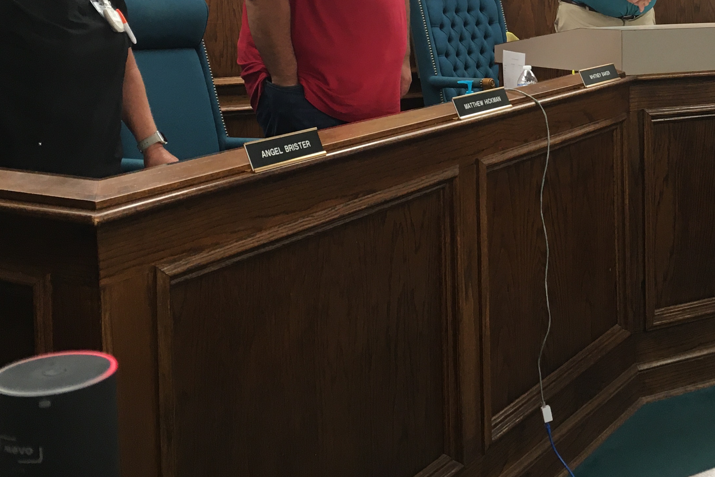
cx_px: 557
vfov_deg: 23.5
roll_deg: -0.6
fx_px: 1112
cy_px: 41
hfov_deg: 34.7
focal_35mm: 56
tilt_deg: -3.8
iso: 64
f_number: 2.2
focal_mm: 4.15
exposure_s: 1/30
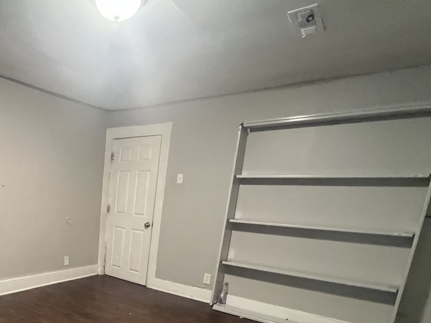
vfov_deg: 49.1
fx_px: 324
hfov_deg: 60.1
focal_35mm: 26
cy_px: 270
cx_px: 68
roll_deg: -1.6
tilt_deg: -12.7
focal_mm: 1.57
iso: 800
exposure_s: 1/60
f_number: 1.8
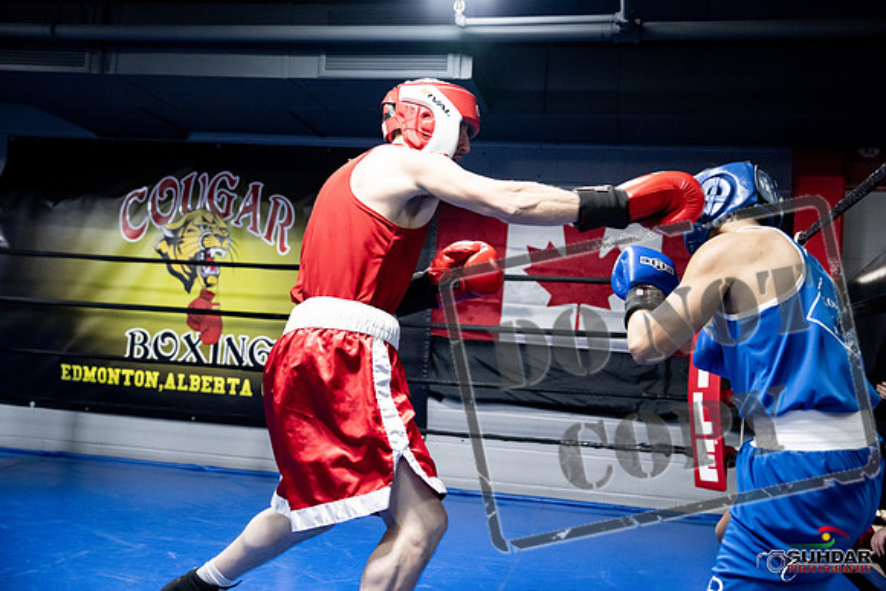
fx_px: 911
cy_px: 296
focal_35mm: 37
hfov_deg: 51.9
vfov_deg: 36.0
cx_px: 443
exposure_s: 1/1000
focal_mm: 37
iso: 8000
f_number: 2.8
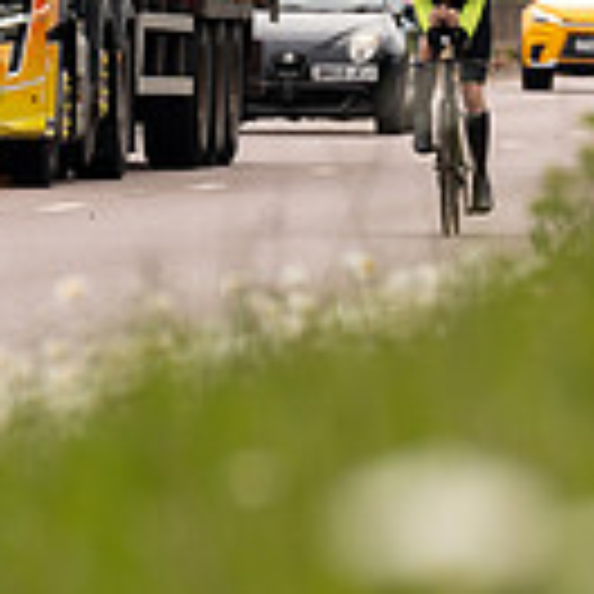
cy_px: -21
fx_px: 16832
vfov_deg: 2.0
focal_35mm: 867
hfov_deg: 2.0
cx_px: 435
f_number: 4
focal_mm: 200
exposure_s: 1/800
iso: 125
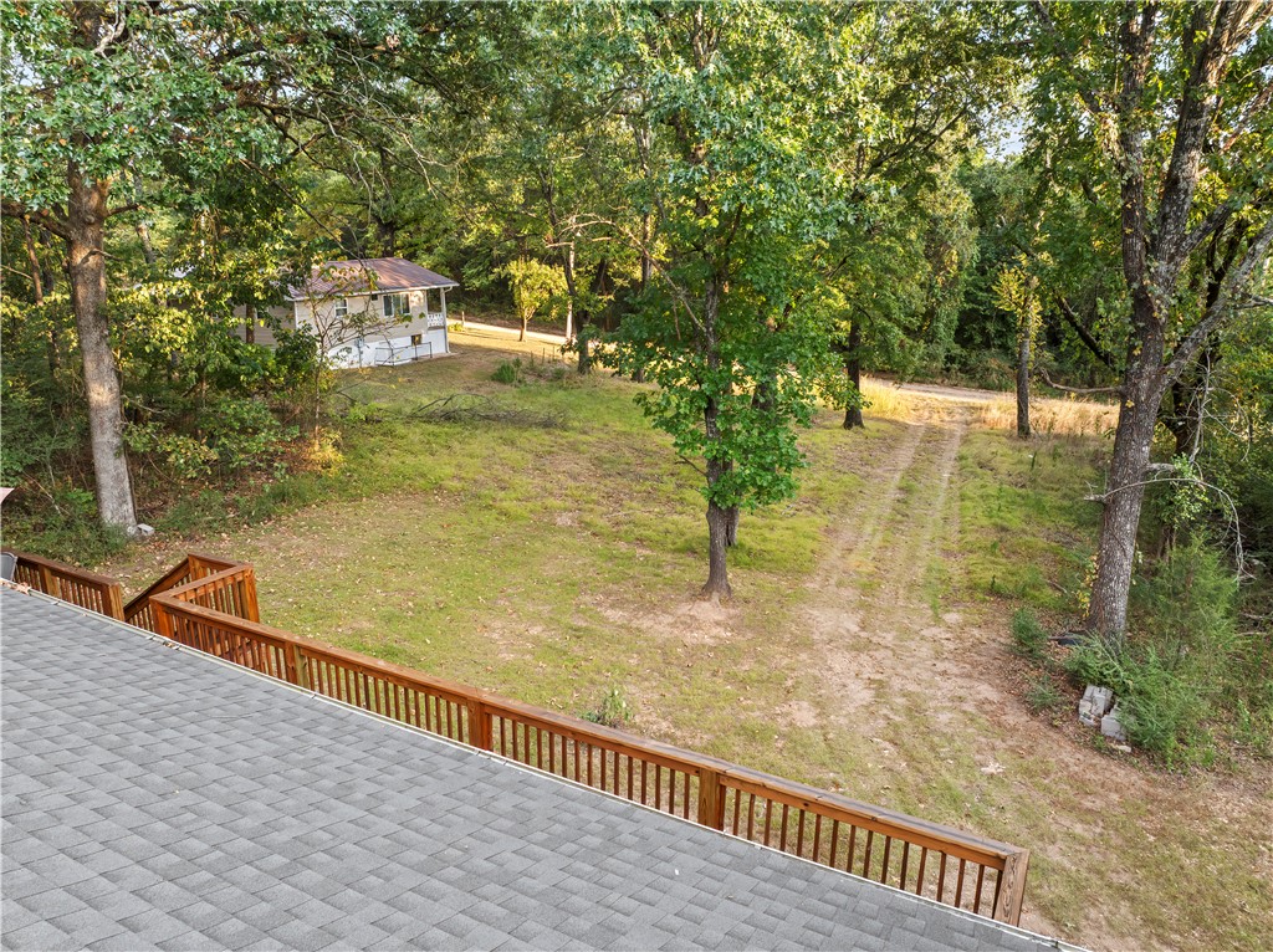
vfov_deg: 56.7
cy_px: 476
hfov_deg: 71.6
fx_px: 882
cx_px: 636
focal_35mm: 24
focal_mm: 12.29
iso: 110
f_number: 2.8
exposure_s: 1/60
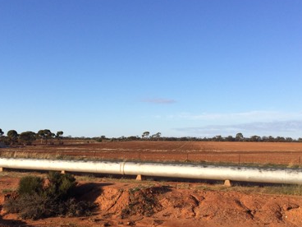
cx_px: 118
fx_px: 358
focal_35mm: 41
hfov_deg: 45.5
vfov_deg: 35.1
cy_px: 131
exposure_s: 1/1786
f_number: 2.2
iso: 32
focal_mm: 4.15
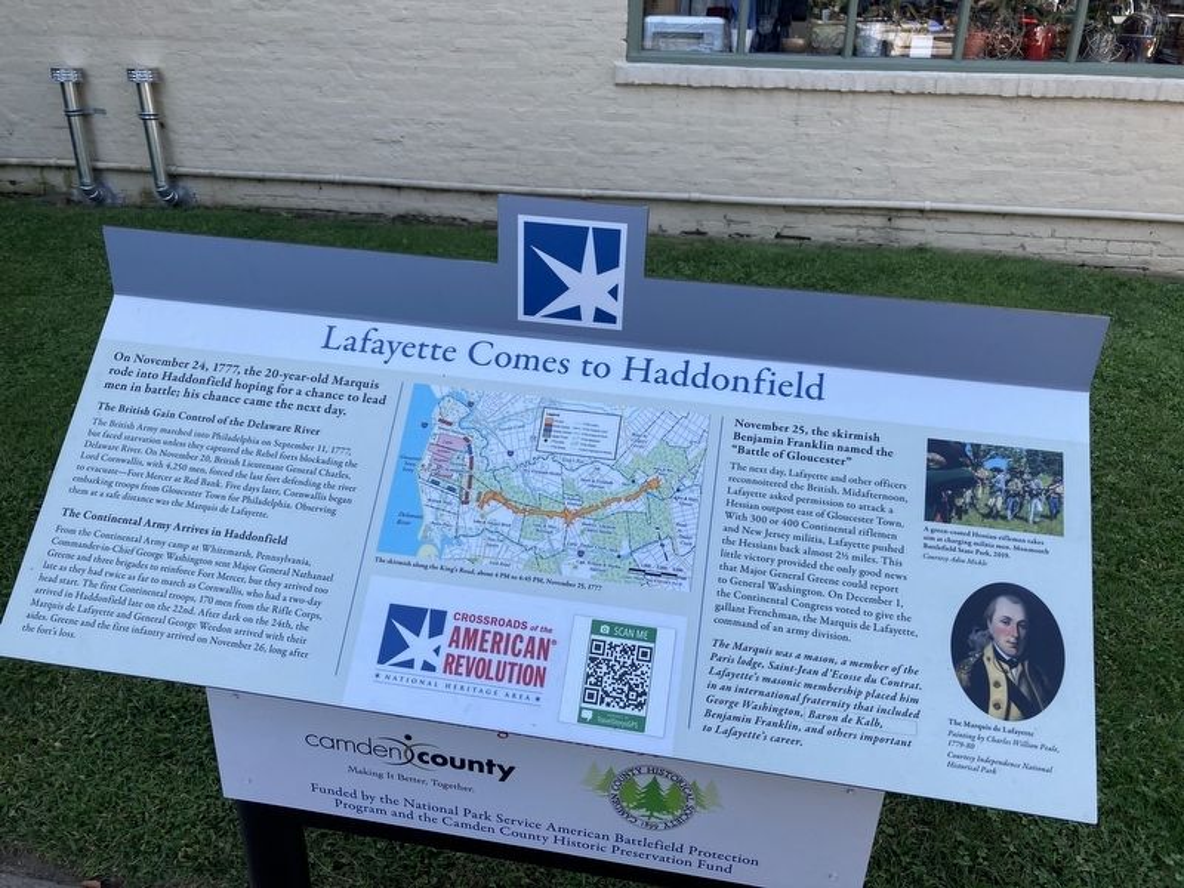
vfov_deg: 49.7
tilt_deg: -26.4
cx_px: 592
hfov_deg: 63.4
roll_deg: -0.6
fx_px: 958
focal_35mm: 28
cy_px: 444
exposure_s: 1/444
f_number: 1.8
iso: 20
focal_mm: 3.99
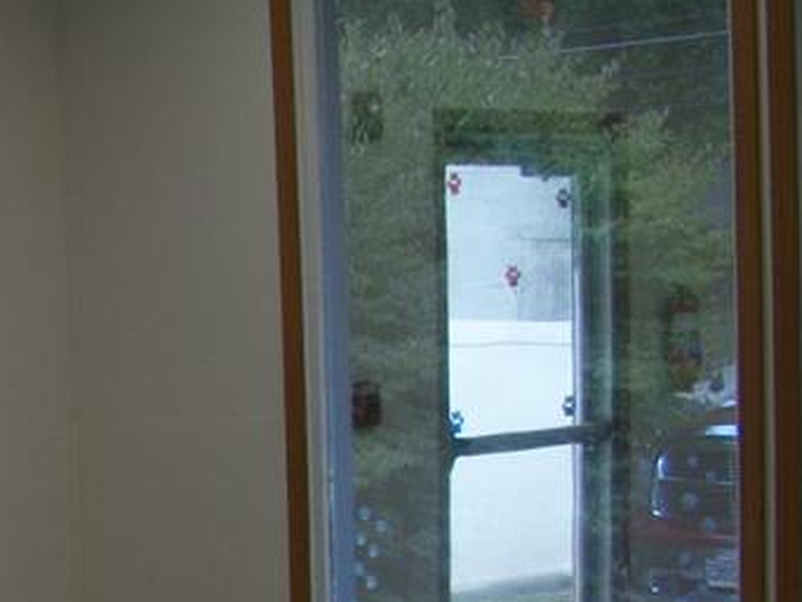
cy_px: 708
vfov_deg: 13.7
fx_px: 2434
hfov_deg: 17.4
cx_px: -273
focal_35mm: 105
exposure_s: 1/100
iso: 80
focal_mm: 6.3
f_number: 3.1
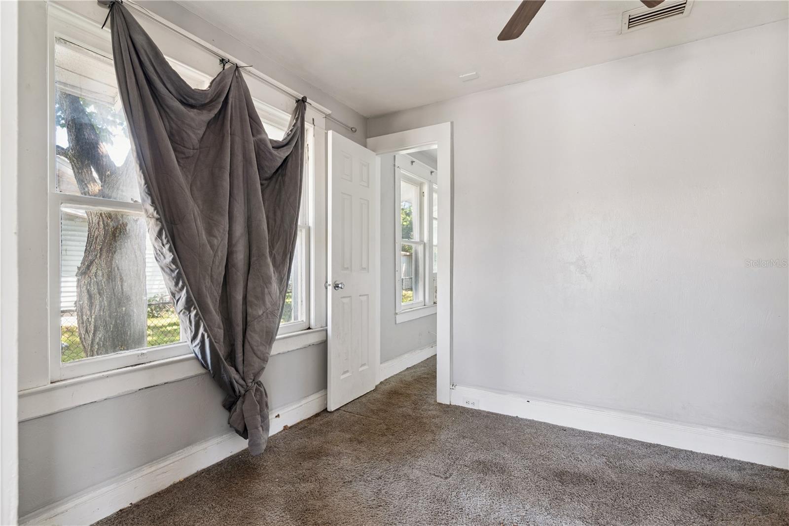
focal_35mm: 18
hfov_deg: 90.0
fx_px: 395
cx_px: 394
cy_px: 263
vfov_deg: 67.4
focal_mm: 18
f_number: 10
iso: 250
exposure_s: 1/6
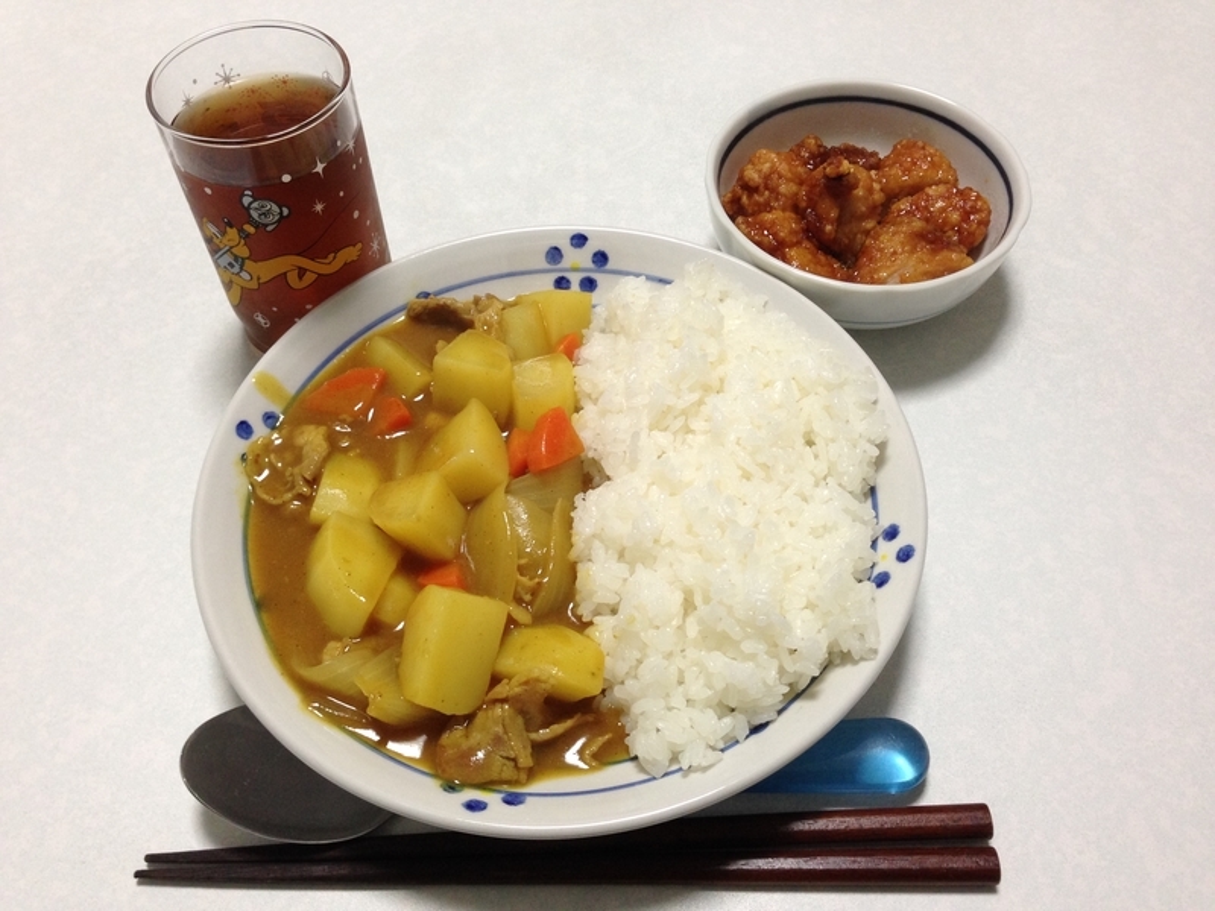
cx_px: 608
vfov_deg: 42.9
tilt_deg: -55.1
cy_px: 456
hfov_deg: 55.4
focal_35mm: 33
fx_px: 1158
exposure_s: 1/20
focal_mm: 4.12
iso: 100
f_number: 2.4
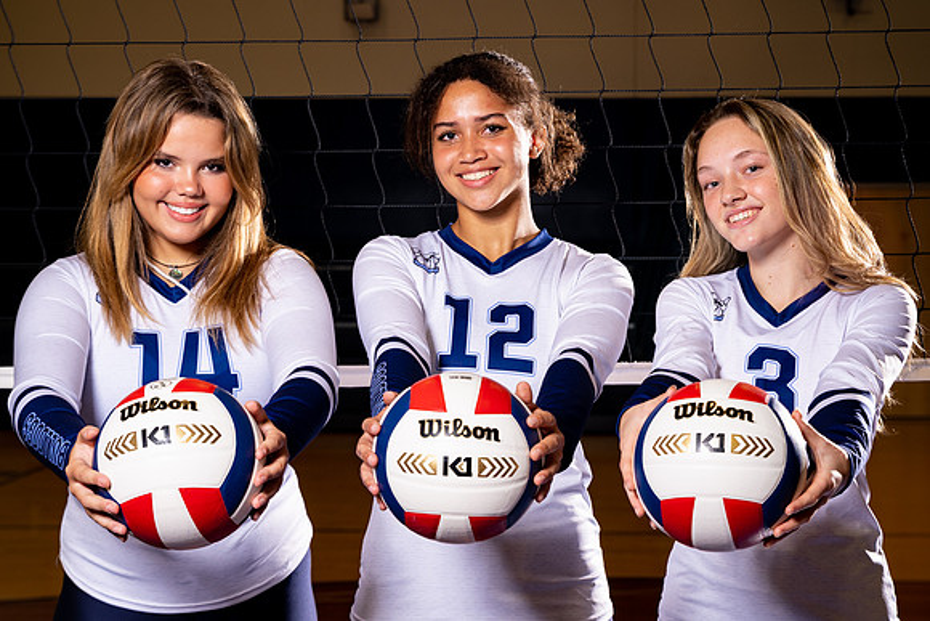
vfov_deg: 17.5
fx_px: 2012
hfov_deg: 26.0
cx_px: 461
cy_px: 358
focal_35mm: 78
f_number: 5.6
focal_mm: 67
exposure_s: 1/125
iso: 250
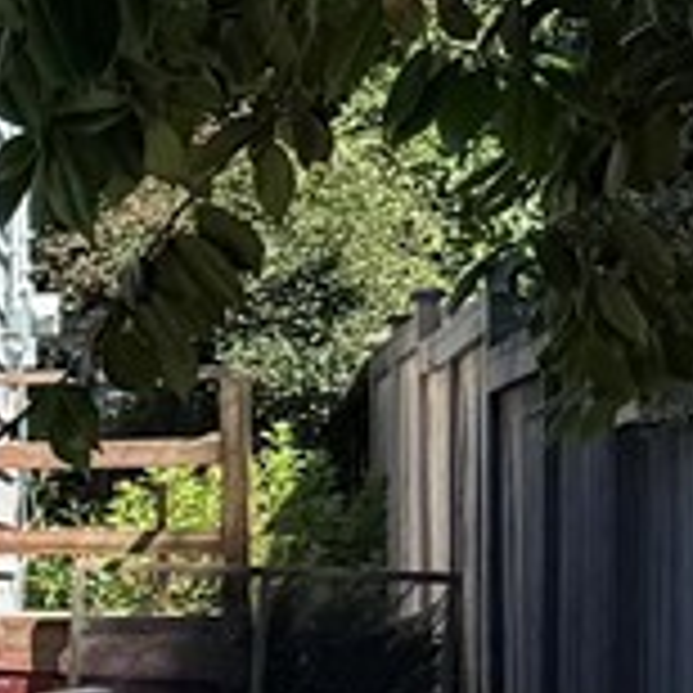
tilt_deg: -1.6
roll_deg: +2.0
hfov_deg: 6.9
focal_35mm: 220
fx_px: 4983
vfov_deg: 7.9
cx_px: -1557
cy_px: 855
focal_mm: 6.76
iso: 80
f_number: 1.78
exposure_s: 1/2110
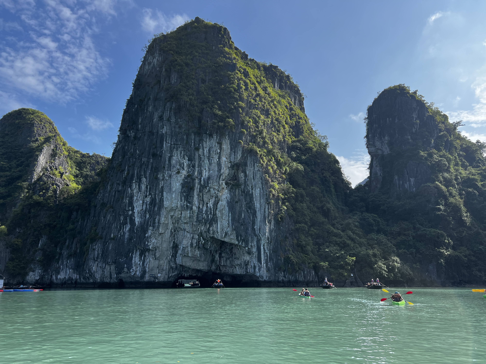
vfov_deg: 53.1
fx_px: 365
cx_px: 243
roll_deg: +1.2
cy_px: 182
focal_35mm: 26
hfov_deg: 67.3
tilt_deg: +15.0
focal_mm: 5.7
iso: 50
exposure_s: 1/2695
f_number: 1.5
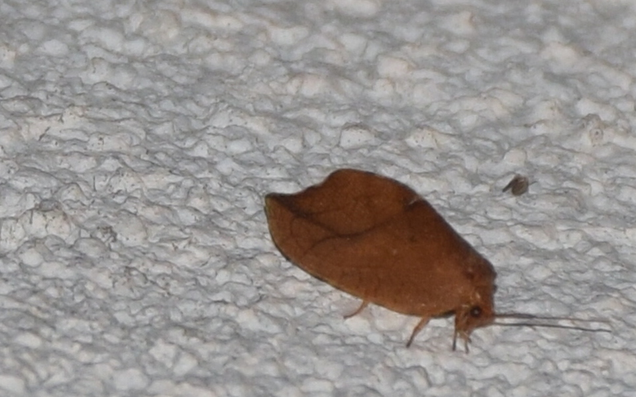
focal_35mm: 215
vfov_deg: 6.1
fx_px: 3727
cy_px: 193
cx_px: 319
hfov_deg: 9.8
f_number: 5.6
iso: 320
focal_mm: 140
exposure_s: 1/60
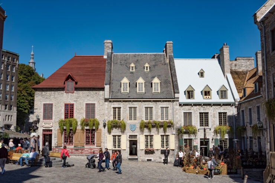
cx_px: 138
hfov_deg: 55.8
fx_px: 260
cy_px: 92
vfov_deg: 38.9
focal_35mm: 34
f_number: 10
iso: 200
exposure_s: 1/640
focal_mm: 34
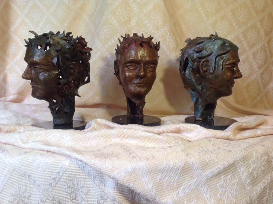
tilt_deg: -2.6
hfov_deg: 52.7
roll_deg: -2.2
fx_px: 276
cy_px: 102
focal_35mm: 35
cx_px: 136
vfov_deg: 40.6
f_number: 2.4
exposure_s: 1/20
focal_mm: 4.28
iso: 50
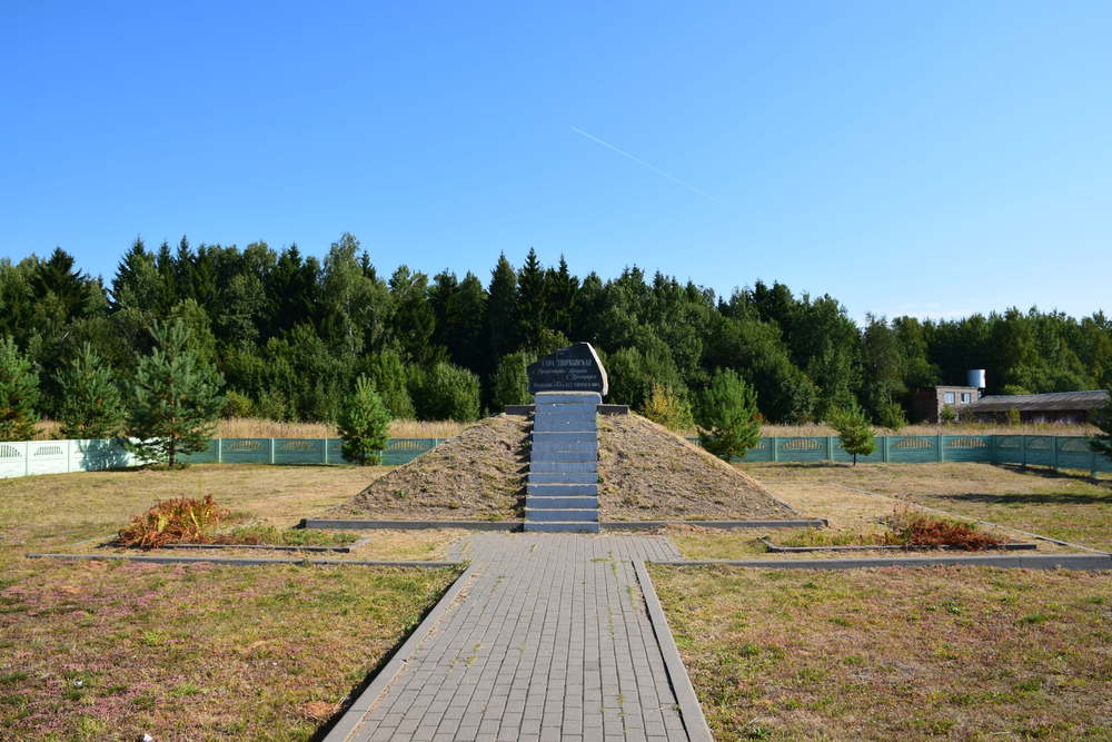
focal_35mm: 27
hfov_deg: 67.4
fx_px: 834
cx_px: 556
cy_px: 371
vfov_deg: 47.9
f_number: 11
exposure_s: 1/500
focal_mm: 18
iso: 360
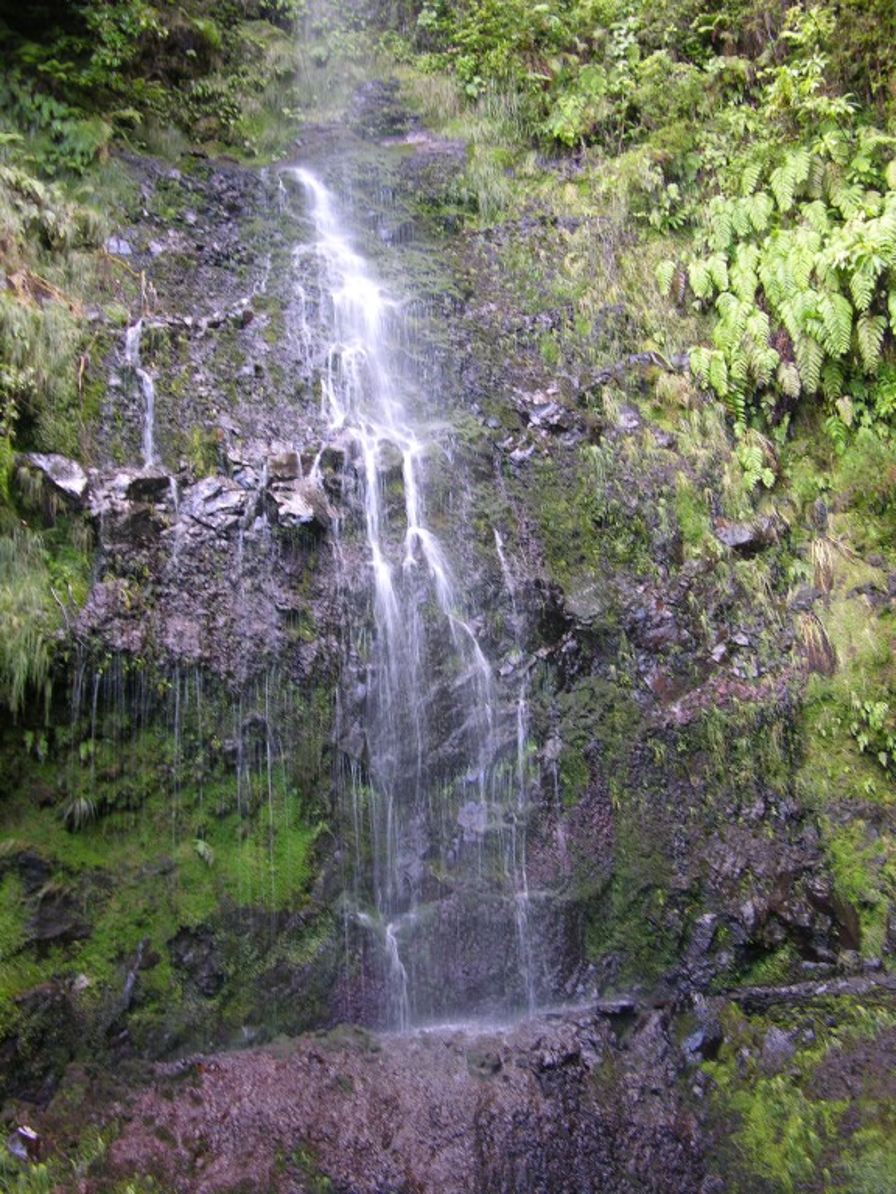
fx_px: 1208
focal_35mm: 35
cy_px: 597
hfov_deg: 40.7
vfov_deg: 52.6
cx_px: 448
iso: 50
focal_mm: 8.9
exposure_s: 1/7.4
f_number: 2.8
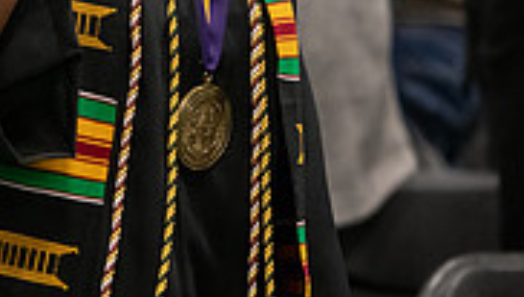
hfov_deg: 5.0
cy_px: -249
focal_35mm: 433
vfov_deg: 2.8
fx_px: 6025
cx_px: 204
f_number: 3.2
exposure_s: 1/200
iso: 3200
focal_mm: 130
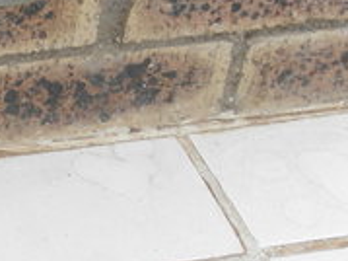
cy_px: -210
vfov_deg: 11.8
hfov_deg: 14.2
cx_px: -352
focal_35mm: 116
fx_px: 1165
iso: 64
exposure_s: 1/40
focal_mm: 4.6
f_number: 2.8
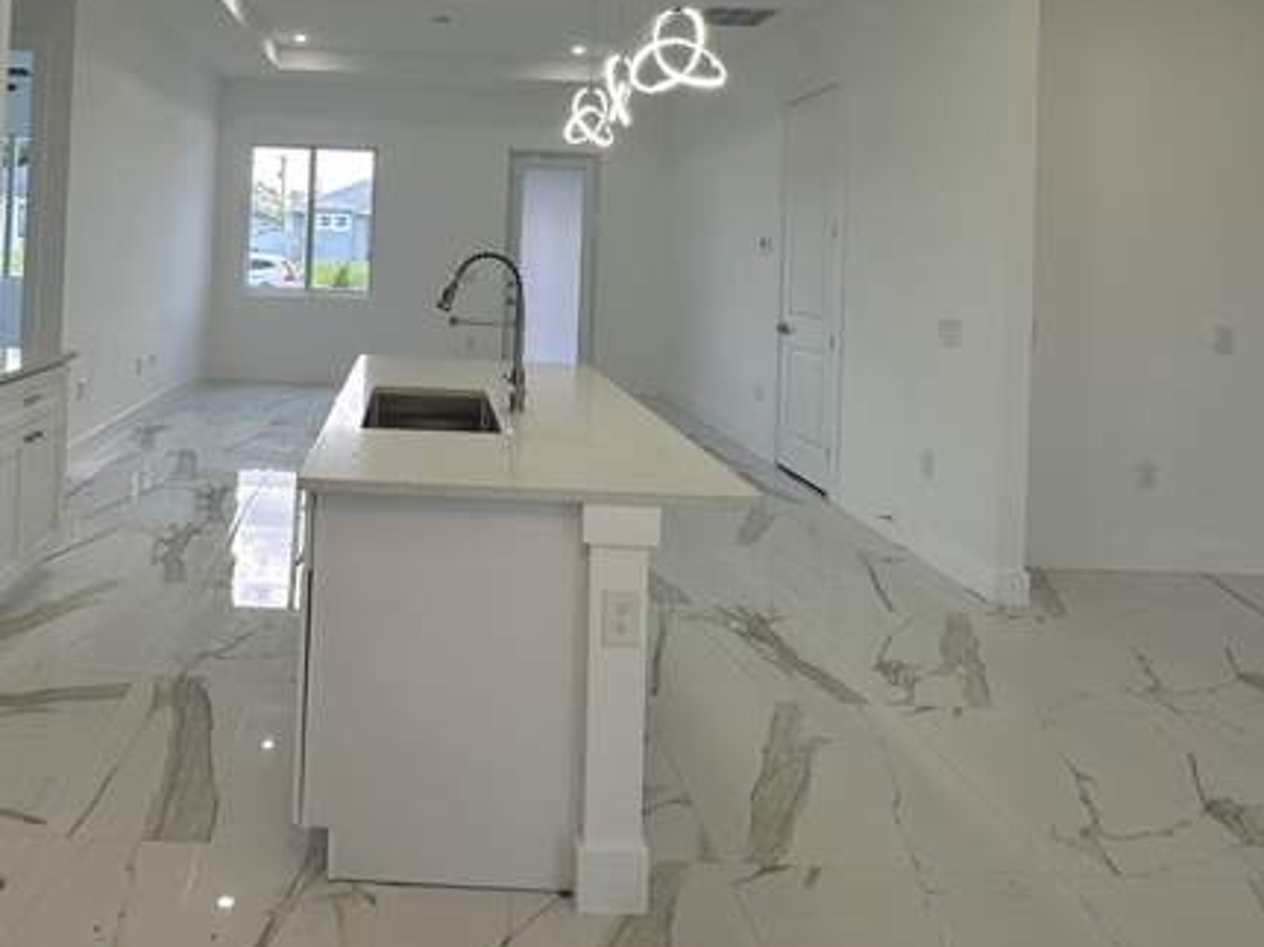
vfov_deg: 50.6
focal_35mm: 26
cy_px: 226
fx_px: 949
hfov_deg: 65.6
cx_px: 422
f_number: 2.2
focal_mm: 2.22
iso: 40
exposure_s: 1/112
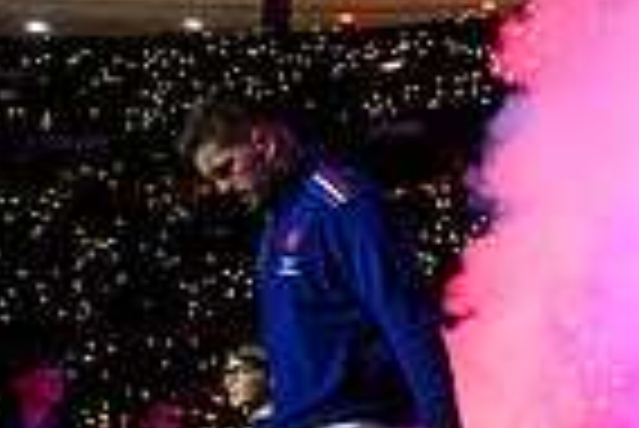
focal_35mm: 98
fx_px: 1741
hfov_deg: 16.7
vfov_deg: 13.9
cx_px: 1197
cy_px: 331
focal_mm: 24
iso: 4000
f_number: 2.8
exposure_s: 1/1000
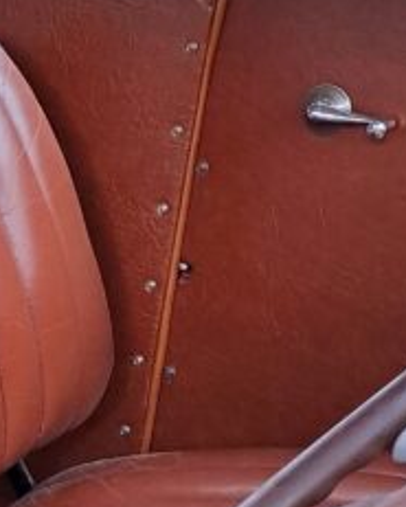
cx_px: -195
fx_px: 1621
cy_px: 367
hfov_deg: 13.5
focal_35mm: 108
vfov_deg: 17.7
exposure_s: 1/40
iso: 250
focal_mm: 4.65
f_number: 1.8
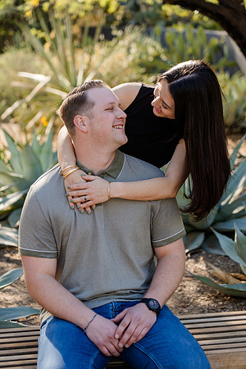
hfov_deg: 14.9
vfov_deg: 22.1
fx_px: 943
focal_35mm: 92
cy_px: 184
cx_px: 123
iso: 160
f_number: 4
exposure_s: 1/200
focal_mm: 92
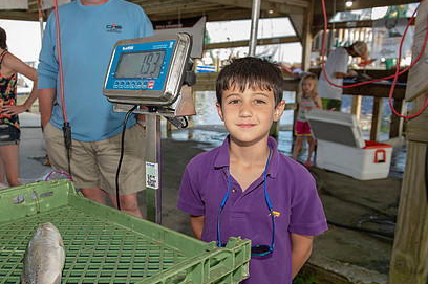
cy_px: 149
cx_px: 128
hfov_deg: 50.6
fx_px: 439
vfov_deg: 35.8
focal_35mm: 37
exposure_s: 1/60
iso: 50
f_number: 5
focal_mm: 26
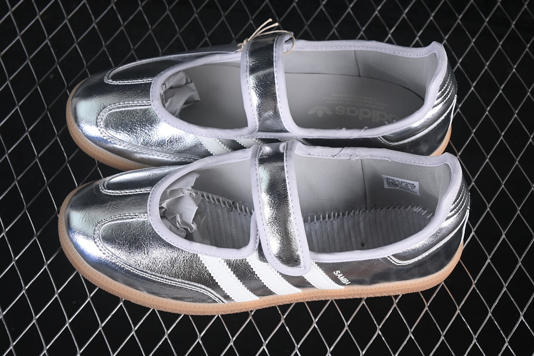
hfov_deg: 27.0
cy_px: 178
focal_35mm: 75
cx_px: 267
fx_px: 1112
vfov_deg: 18.2
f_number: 7.1
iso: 160
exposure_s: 1/80
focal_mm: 50
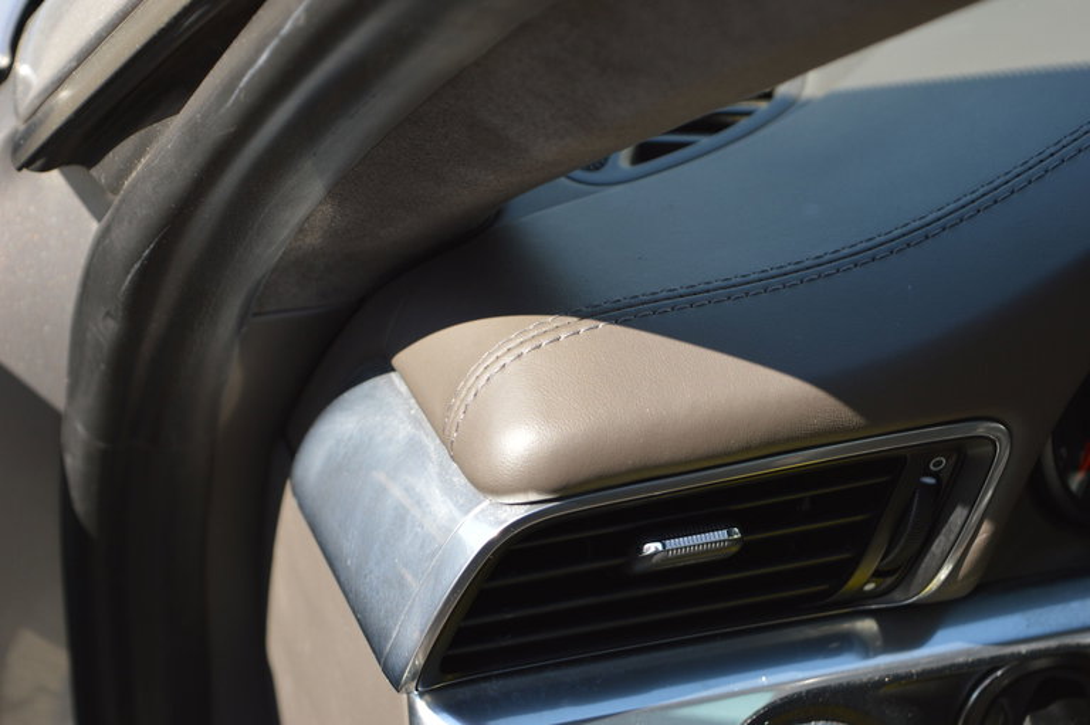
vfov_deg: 16.5
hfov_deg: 24.6
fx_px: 2496
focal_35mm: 82
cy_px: 362
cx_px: 545
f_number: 5.6
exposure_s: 1/125
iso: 110
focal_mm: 55
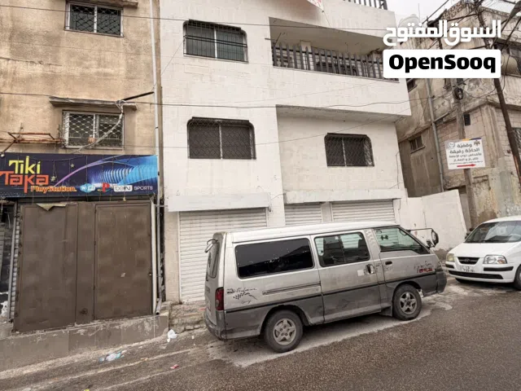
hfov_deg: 102.1
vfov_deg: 85.7
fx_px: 211
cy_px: 196
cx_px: 260
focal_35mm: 14
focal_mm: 2.22
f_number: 2.2
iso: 40
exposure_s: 1/159
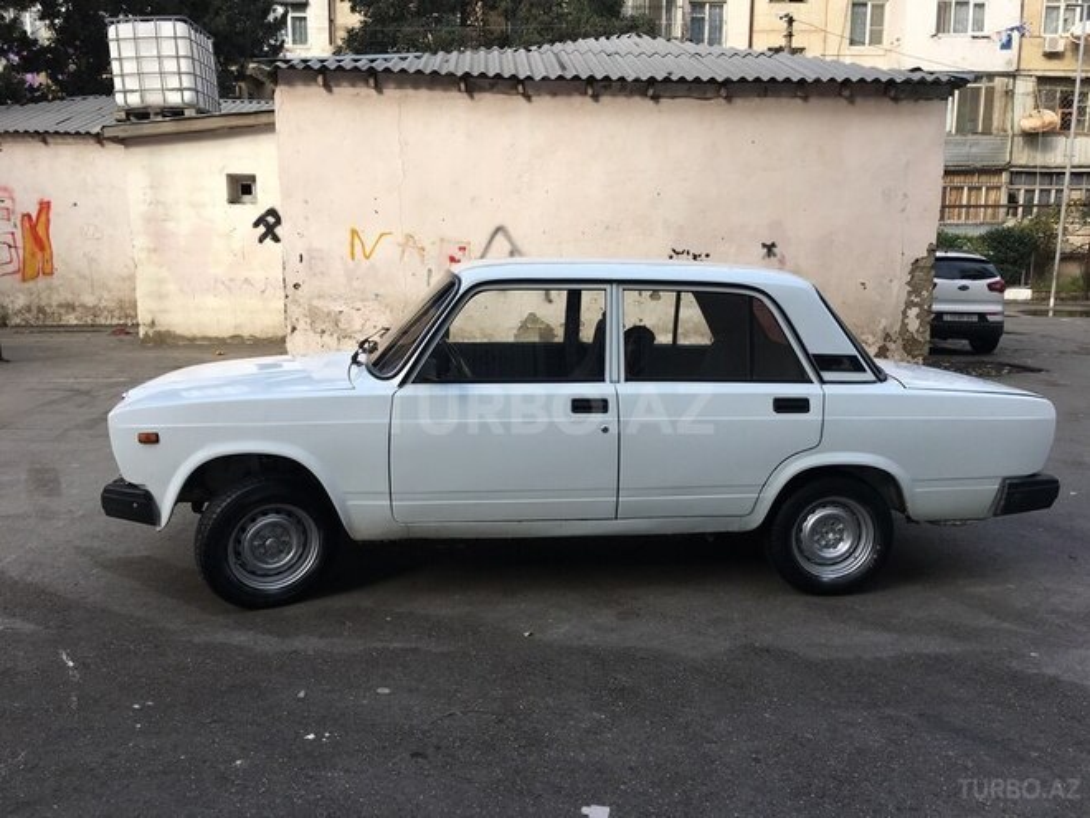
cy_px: 409
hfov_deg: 61.7
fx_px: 913
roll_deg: +0.2
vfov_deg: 48.2
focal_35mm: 29
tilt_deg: -10.2
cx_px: 545
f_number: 2.2
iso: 25
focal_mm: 4.15
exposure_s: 1/493
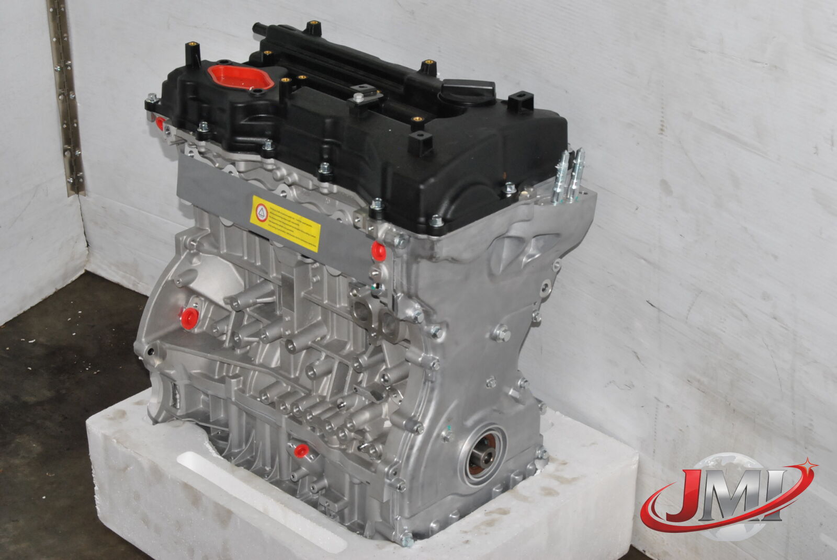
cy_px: 280
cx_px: 418
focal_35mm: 75
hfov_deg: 27.0
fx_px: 1746
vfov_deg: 18.2
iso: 800
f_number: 16
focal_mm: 50
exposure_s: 1/200
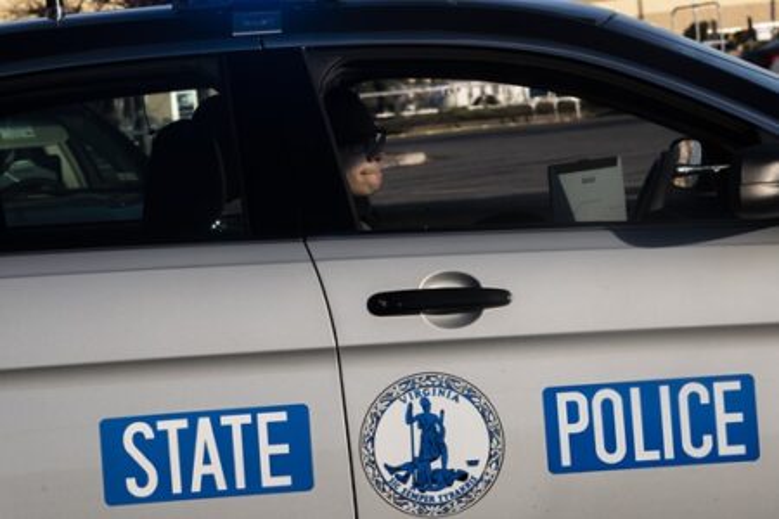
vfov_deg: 10.2
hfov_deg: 15.2
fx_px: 2921
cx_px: 390
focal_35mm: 135
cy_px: 260
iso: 250
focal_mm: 135
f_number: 16
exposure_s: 1/200
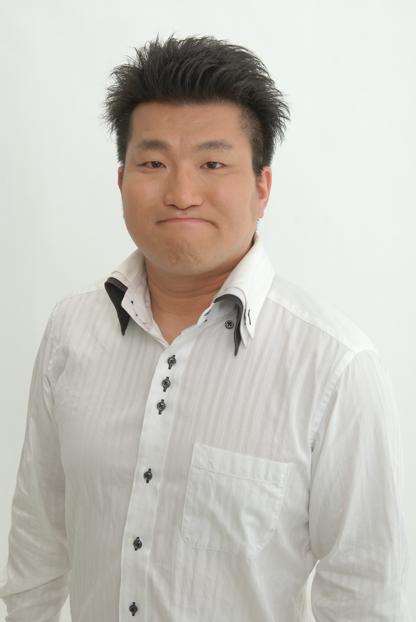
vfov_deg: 28.0
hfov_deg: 19.0
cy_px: 311
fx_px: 1244
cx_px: 208
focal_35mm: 72
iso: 200
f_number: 7.1
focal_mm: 48
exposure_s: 1/125
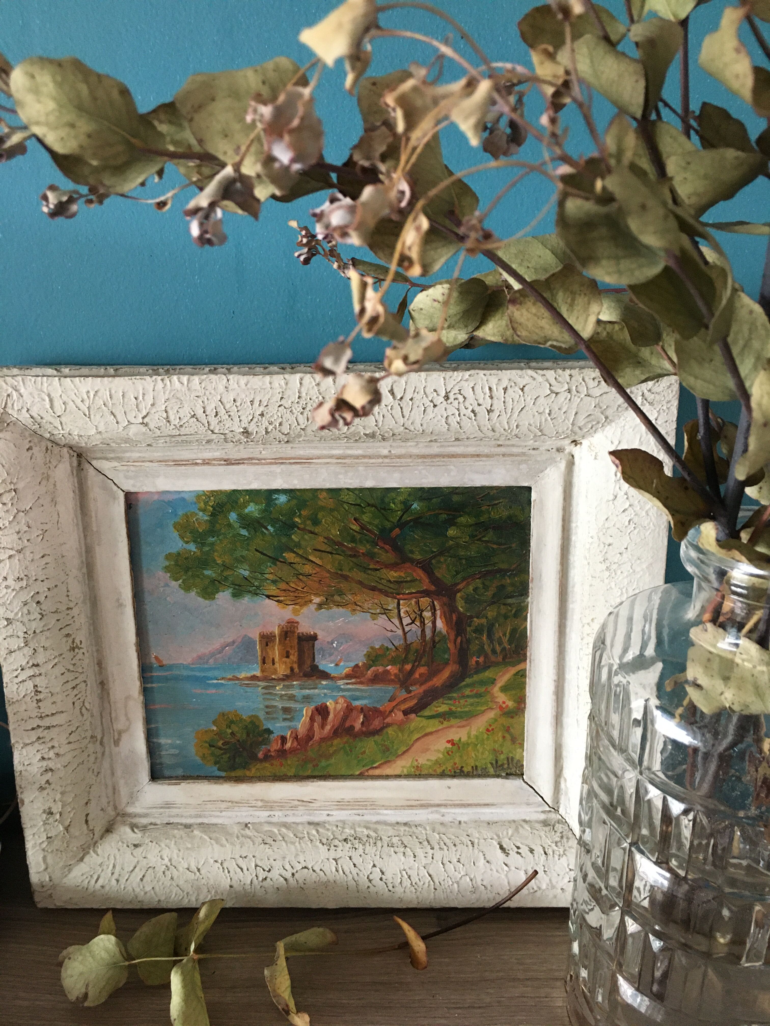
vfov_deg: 61.7
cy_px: 513
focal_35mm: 29
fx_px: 860
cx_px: 385
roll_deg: +0.2
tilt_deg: -22.8
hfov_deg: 48.2
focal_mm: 4.15
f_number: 2.2
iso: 250
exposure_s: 1/33
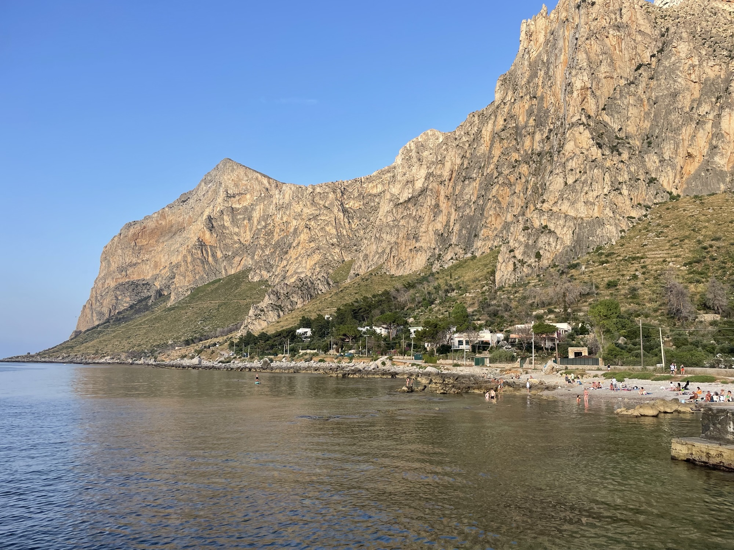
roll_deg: -0.9
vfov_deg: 53.1
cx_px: 367
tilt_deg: +9.1
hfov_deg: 67.3
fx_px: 551
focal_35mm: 26
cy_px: 275
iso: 32
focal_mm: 4.2
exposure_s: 1/1233
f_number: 1.6
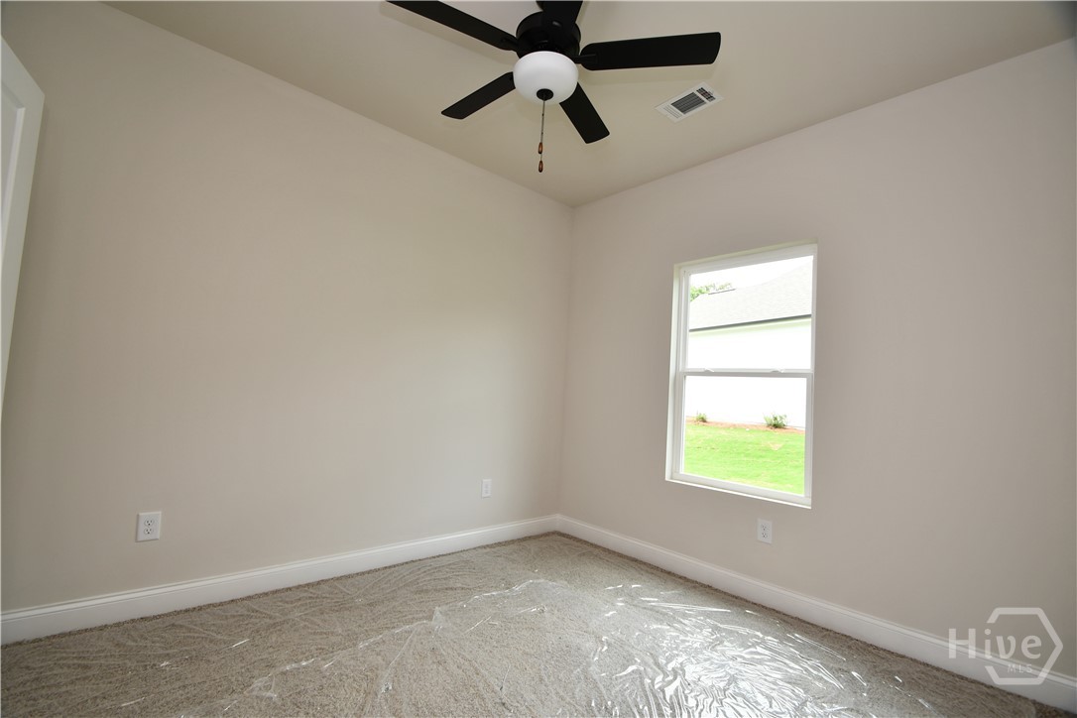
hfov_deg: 100.4
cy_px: 359
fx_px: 449
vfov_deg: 77.3
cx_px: 538
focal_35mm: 15
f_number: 4.5
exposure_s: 1/80
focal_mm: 10
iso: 200
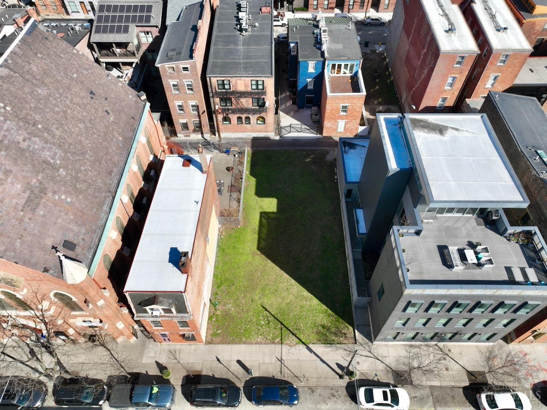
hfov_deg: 71.6
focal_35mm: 24
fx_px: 379
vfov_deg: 56.8
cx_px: 274
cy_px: 205
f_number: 2.8
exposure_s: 1/2000
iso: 120
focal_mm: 12.29
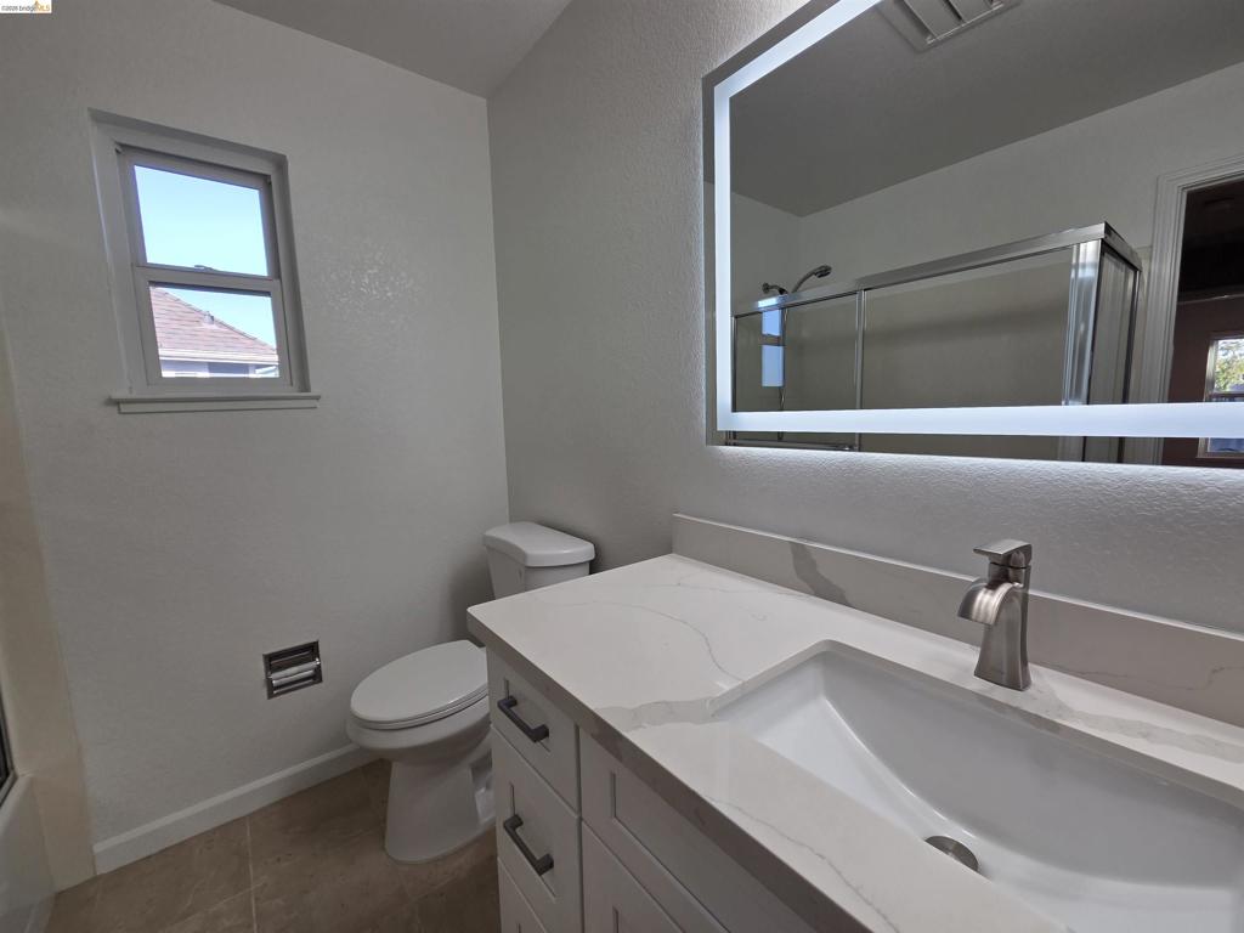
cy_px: 466
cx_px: 622
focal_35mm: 13
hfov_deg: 106.2
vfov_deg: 89.9
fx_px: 467
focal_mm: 2.2
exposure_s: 1/202
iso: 50
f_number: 2.2
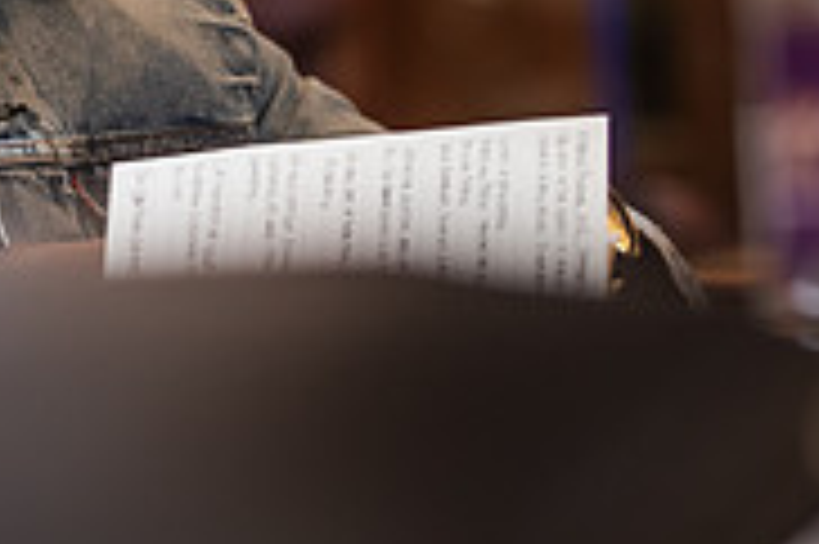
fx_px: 7114
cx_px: -171
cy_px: -290
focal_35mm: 313
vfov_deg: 4.4
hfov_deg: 6.5
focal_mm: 98
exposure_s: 1/160
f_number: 2.8
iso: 800
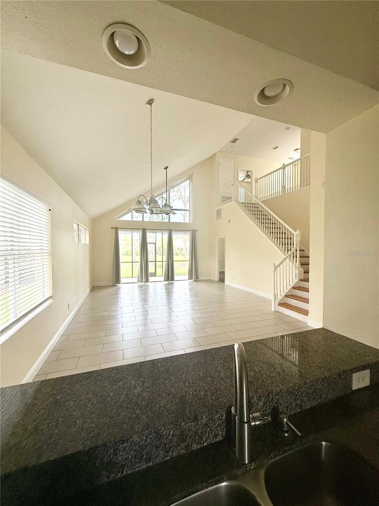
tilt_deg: -1.7
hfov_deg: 85.7
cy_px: 253
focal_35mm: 14
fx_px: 204
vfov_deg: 102.1
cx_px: 190
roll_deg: -0.4
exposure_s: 1/99
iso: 200
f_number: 2.2
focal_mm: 2.22
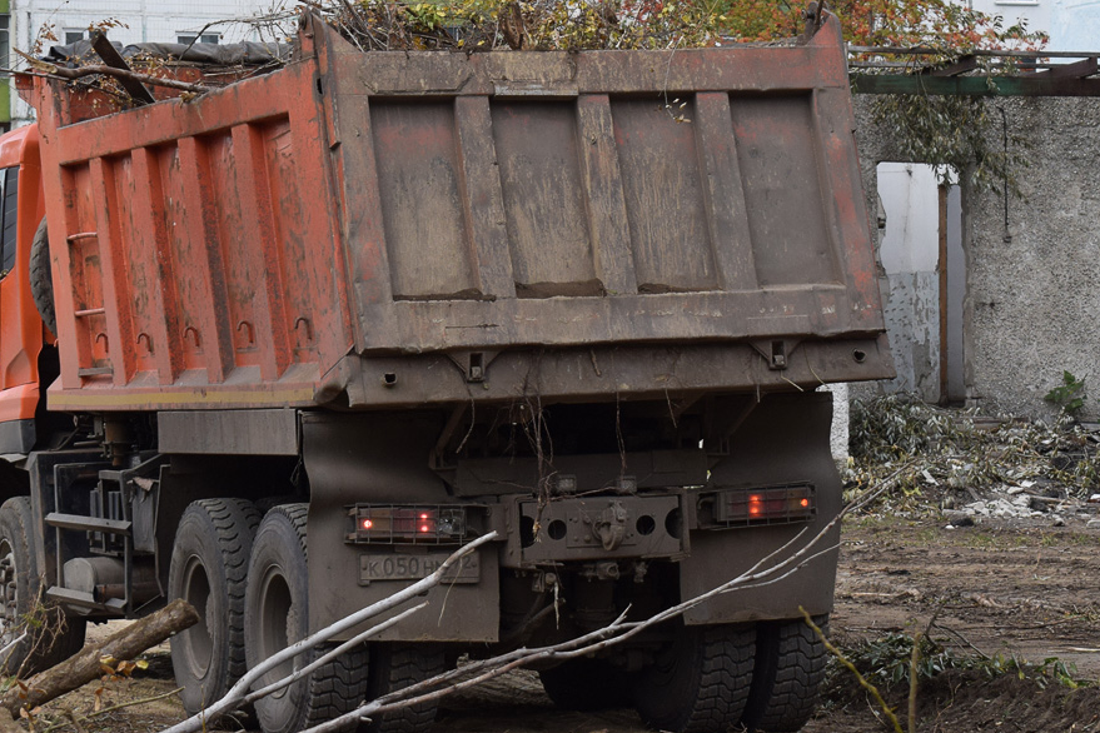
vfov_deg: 12.2
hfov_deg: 18.1
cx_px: 417
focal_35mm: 113
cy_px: 288
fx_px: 3443
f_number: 8
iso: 400
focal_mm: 55
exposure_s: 1/200
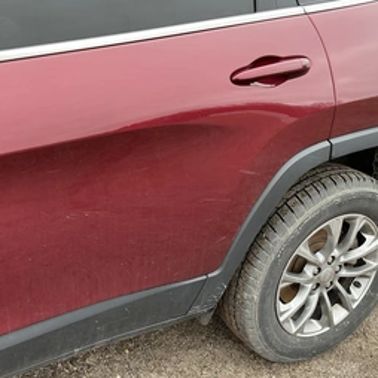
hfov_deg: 42.5
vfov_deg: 42.8
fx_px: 482
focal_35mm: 39
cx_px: 140
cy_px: 192
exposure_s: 1/122
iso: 25
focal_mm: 3
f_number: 1.8
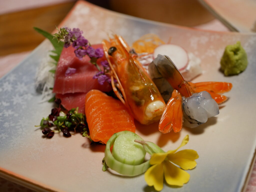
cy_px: 96
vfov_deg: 29.1
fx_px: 370
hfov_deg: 38.2
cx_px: 128
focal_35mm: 50
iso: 1000
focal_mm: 25
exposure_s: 1/60
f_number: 3.5
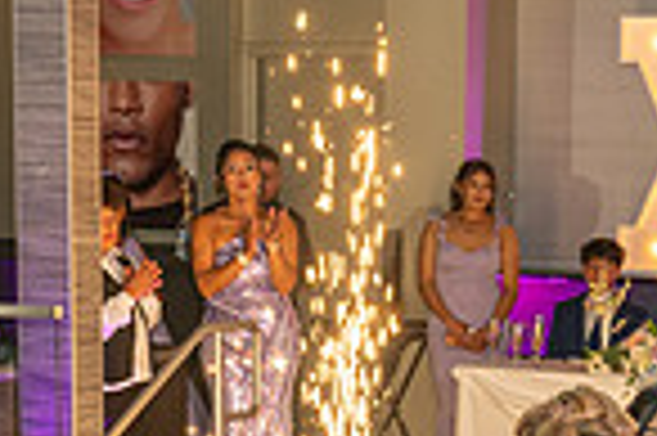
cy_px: 605
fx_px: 2461
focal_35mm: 135
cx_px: 706
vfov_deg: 9.9
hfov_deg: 14.9
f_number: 3.5
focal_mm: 34
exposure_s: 1/125
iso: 1000
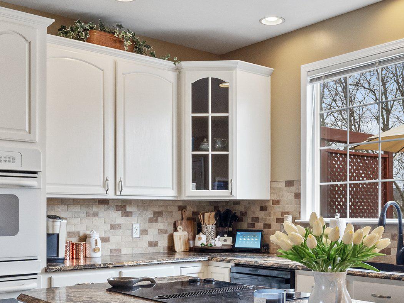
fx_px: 548
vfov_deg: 30.5
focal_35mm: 47
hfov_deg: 40.2
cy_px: 220
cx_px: 246
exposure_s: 1/30
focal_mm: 17
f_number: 8
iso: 800
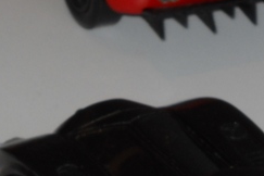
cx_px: 228
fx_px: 2632
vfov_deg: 3.8
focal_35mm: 359
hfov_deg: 5.7
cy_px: 300
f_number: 5.3
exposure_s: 1/60
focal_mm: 17.48
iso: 64
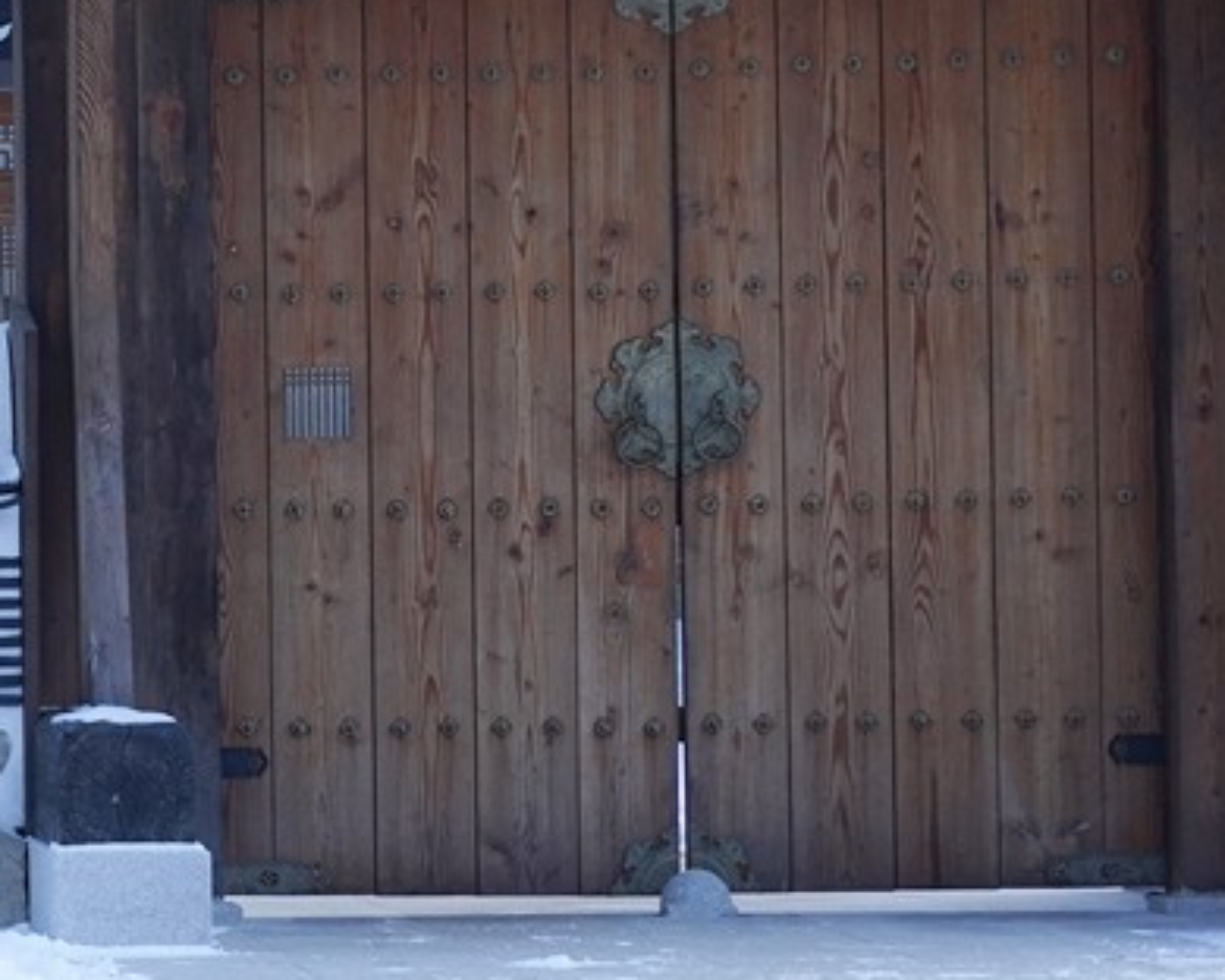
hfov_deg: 11.2
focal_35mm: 159
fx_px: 5765
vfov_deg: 9.7
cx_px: -1071
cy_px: 418
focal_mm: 33
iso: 500
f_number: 10
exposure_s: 1/100
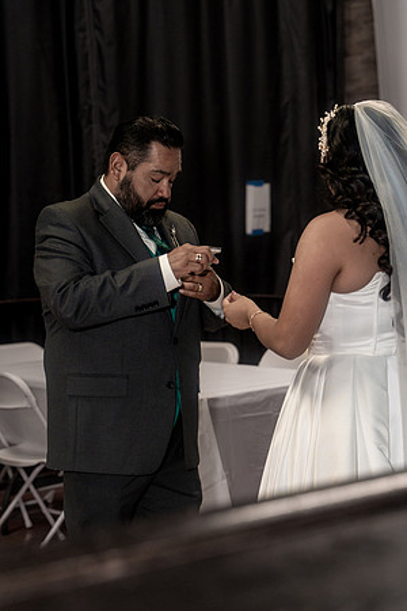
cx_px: 204
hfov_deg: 16.5
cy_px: 306
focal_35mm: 83
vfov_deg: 24.5
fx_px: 1407
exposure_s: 1/250
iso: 2000
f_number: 4
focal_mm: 83
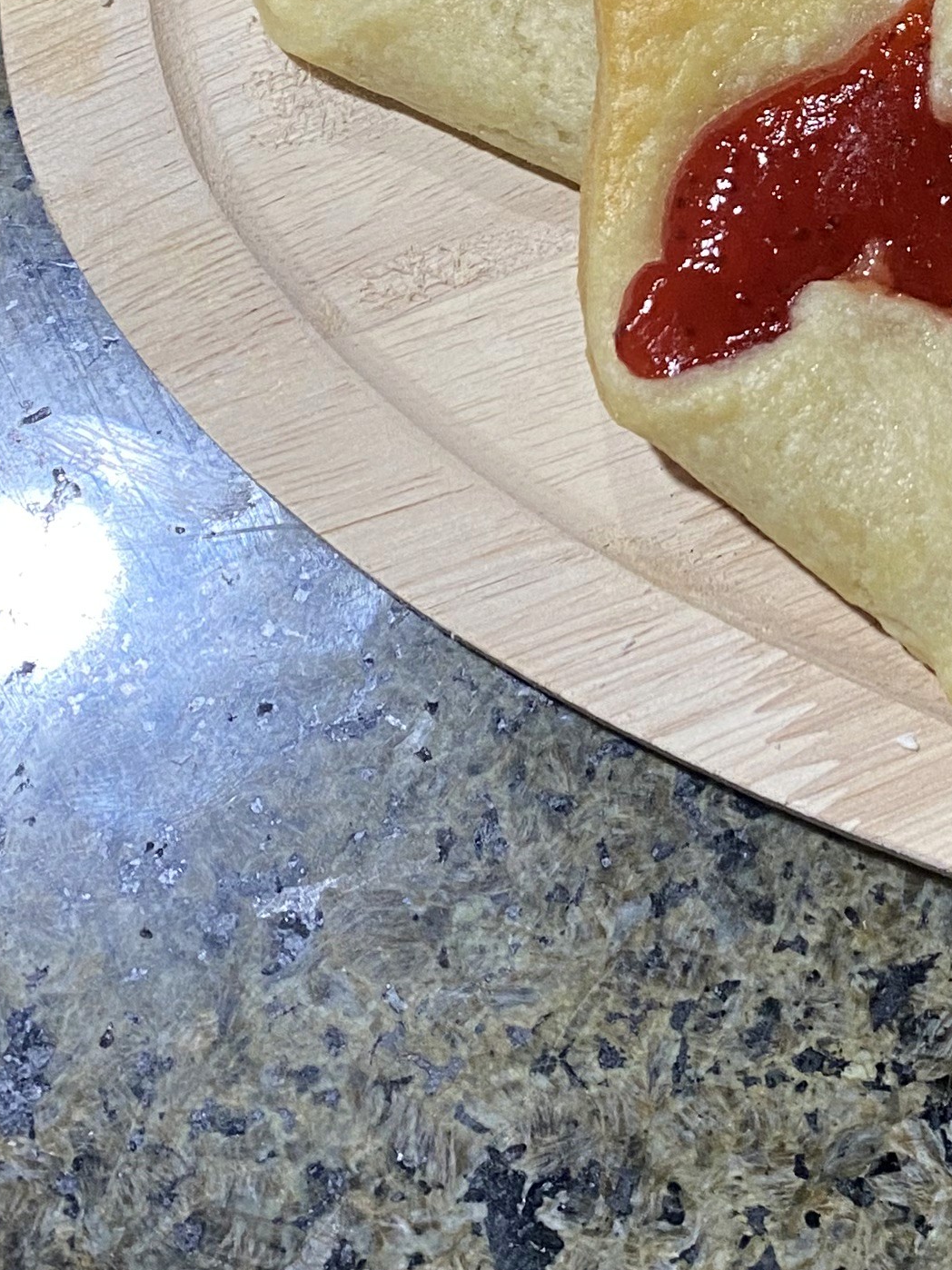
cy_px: 106
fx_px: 2751
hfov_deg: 18.5
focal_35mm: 75
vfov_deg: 25.1
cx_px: 1162
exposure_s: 1/60
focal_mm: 4.25
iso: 125
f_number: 1.8
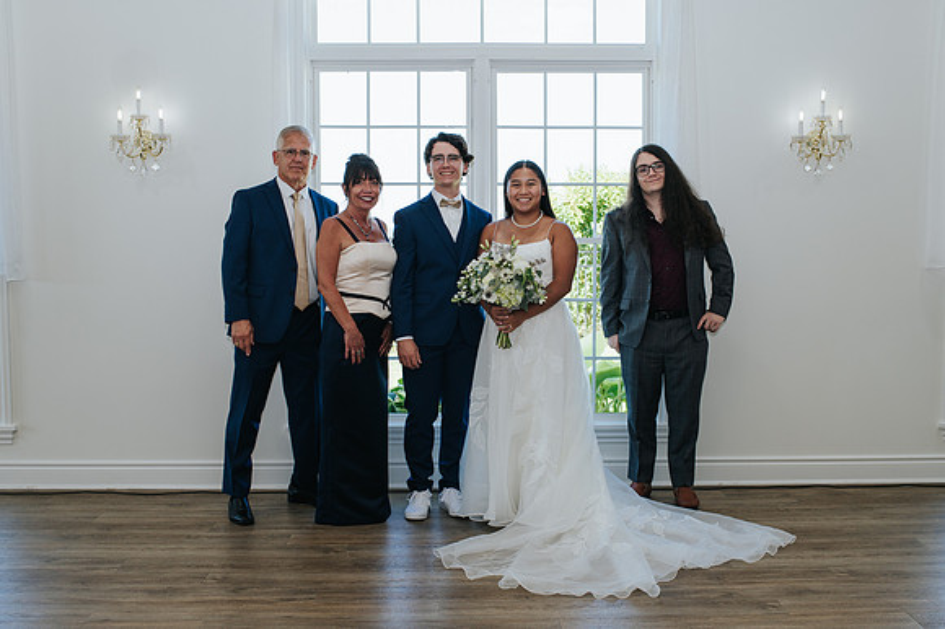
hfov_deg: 45.9
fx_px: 1117
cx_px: 482
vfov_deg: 31.4
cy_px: 352
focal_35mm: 43
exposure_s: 1/200
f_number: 3.5
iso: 180
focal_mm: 35
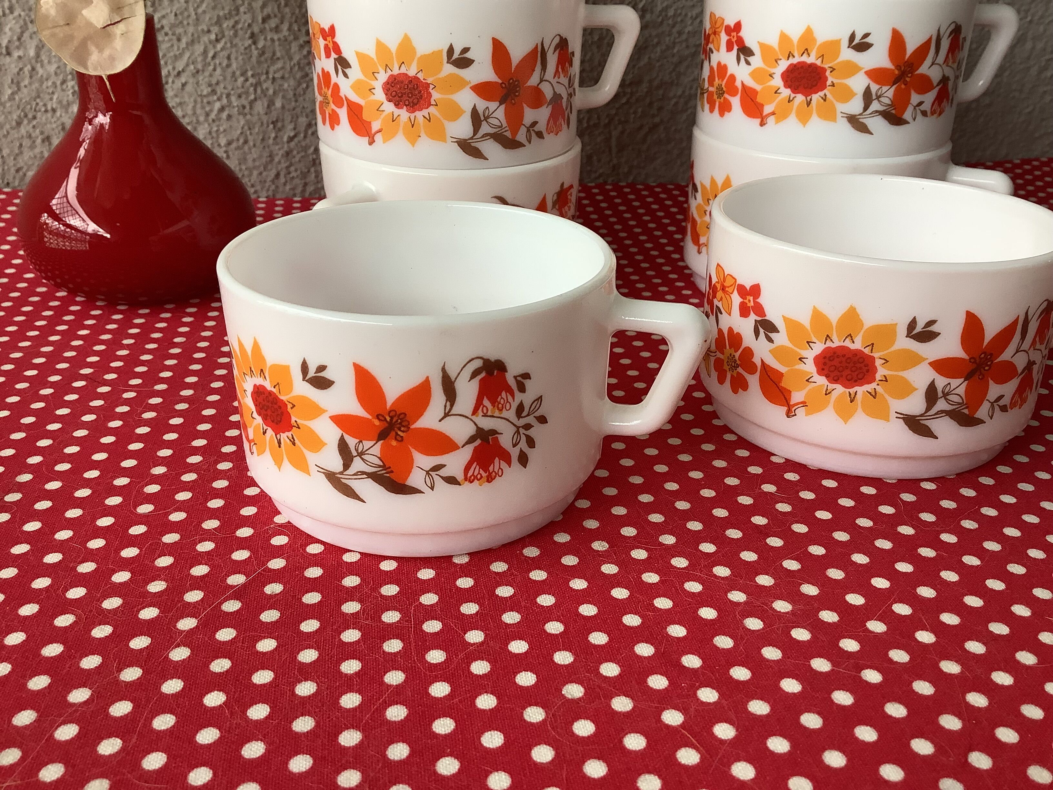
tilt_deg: -23.9
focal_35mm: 31
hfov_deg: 58.4
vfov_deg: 45.4
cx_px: 526
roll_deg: +0.1
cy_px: 395
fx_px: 943
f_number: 2.4
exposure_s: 1/100
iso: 80
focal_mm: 3.3
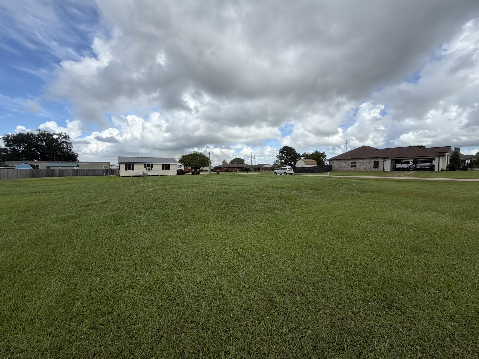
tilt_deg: -3.9
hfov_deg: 102.1
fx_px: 194
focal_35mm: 14
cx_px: 240
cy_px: 180
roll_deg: +0.8
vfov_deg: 85.7
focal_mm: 2.22
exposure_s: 1/770
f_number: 2.2
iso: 25
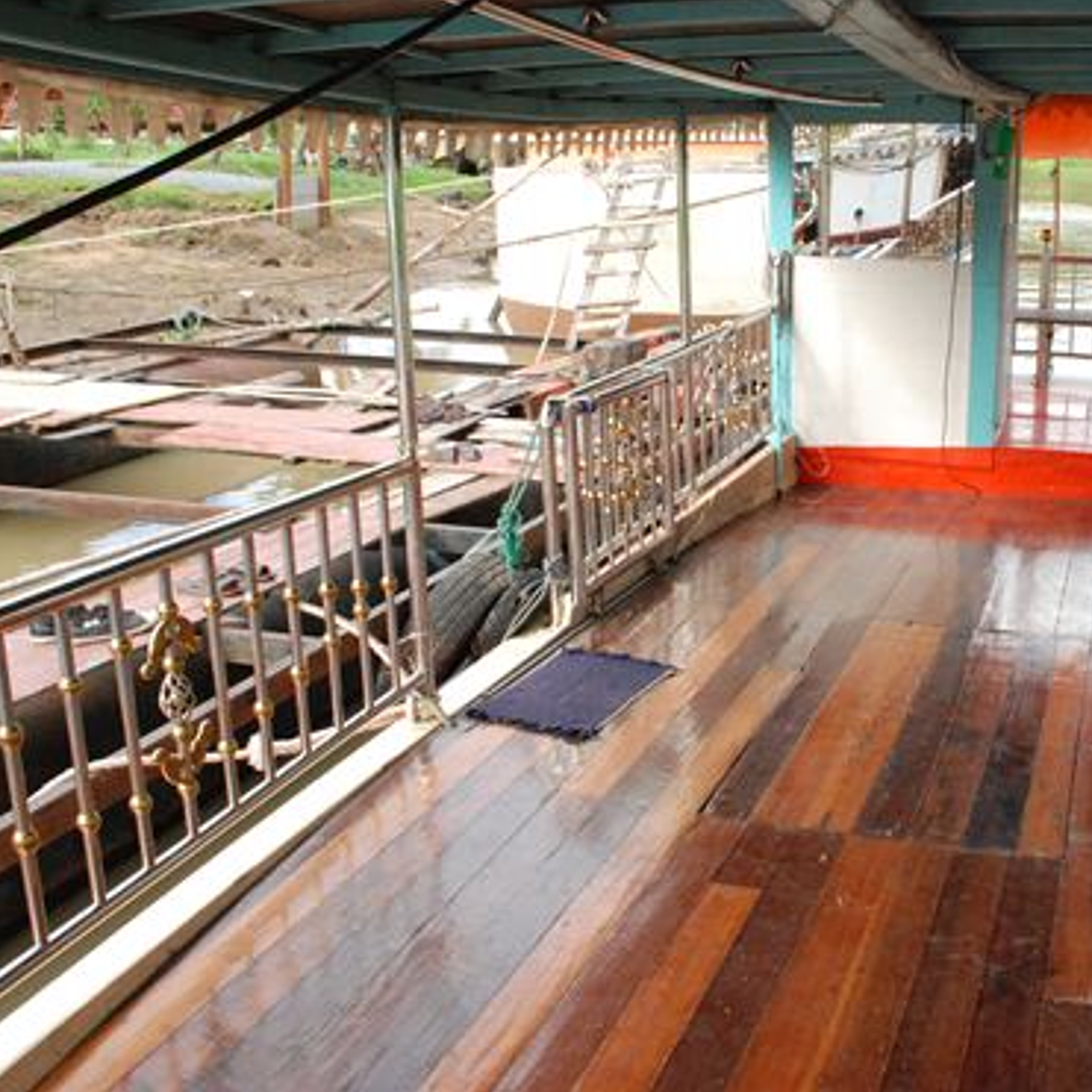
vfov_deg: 44.9
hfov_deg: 44.1
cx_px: 756
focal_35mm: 37
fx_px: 1321
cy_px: 506
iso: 1250
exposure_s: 1/250
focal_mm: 18
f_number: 9
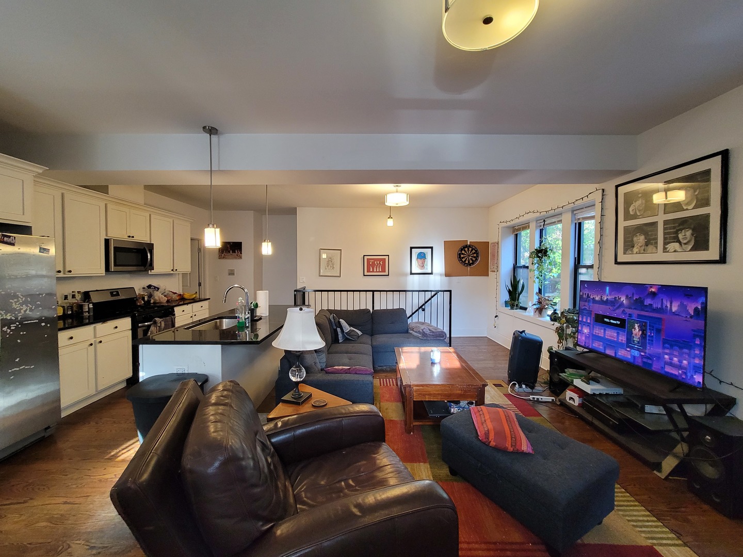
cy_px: 278
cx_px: 372
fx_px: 279
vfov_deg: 89.9
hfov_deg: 106.2
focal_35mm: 13
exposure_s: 1/59
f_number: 2.2
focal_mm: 2.2
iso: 320
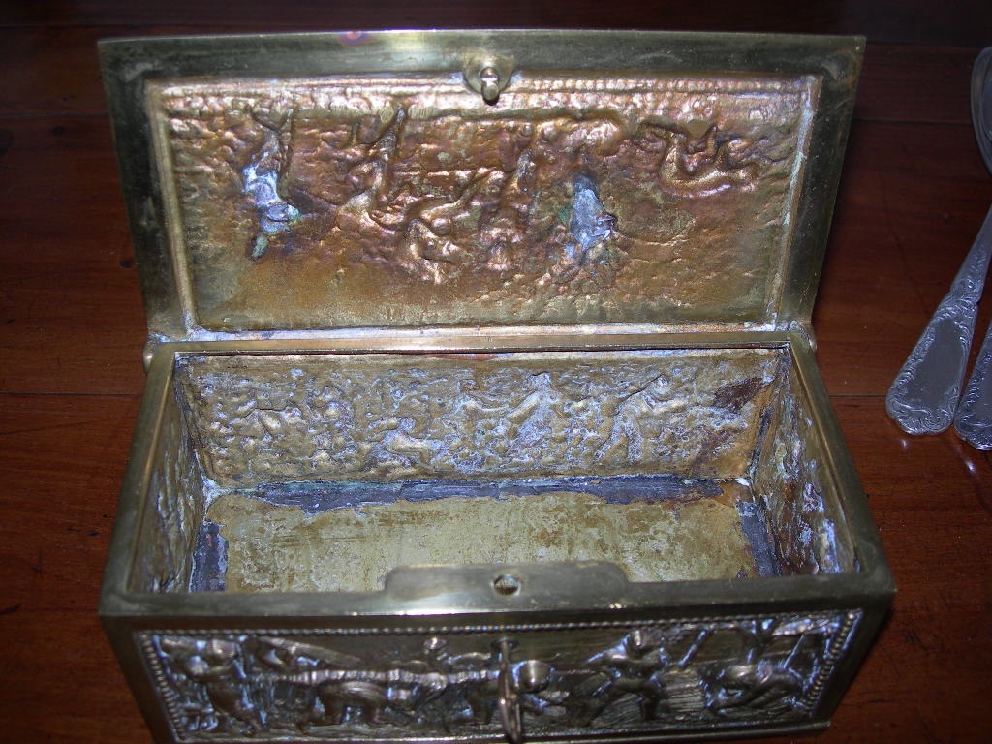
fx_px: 1089
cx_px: 496
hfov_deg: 49.0
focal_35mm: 38
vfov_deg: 37.7
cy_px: 372
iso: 50
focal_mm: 7.8
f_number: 2.8
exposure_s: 1/60.1
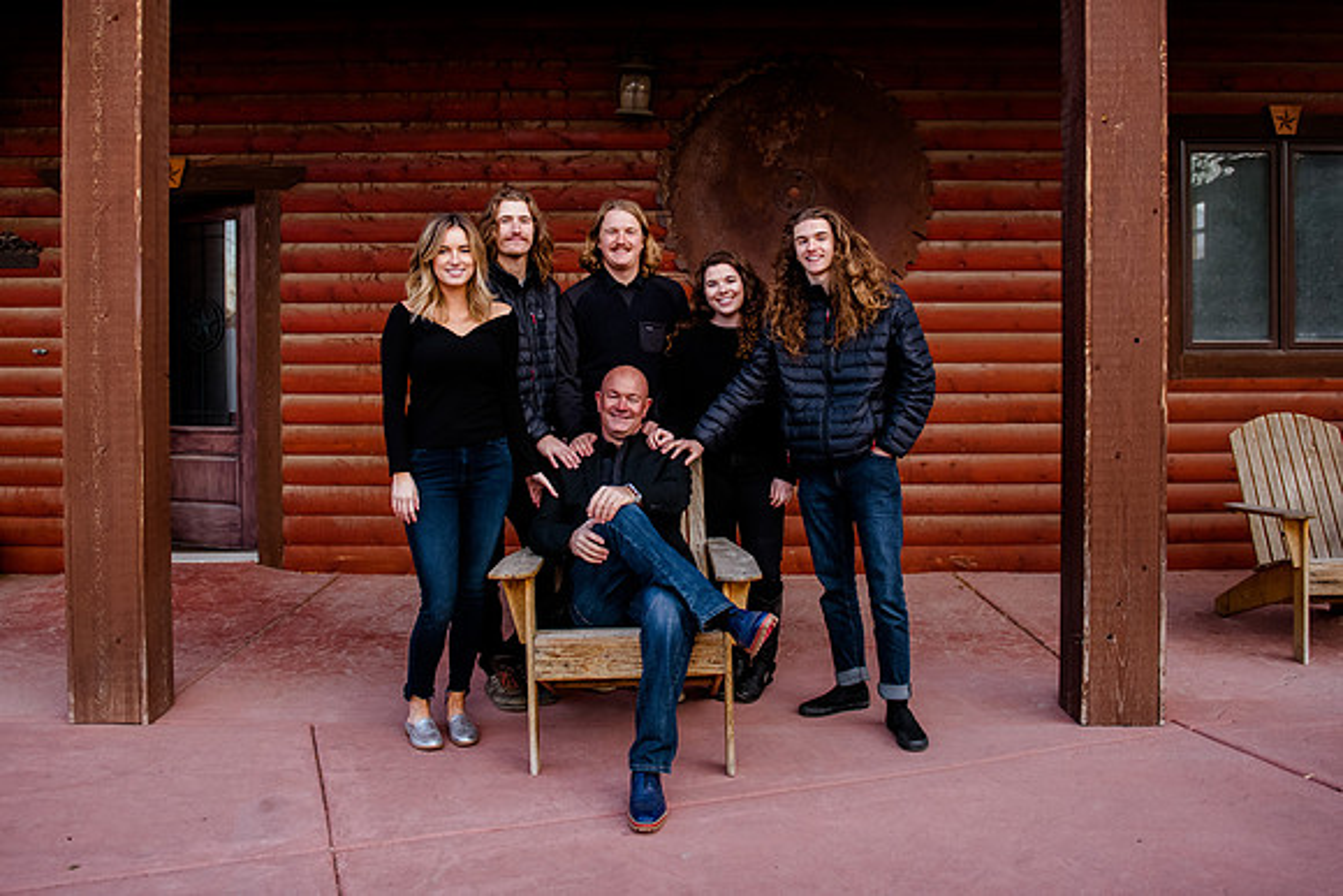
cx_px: 649
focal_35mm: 29
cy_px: 351
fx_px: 1090
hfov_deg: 63.2
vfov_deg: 44.4
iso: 1000
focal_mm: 24
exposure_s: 1/250
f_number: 3.2
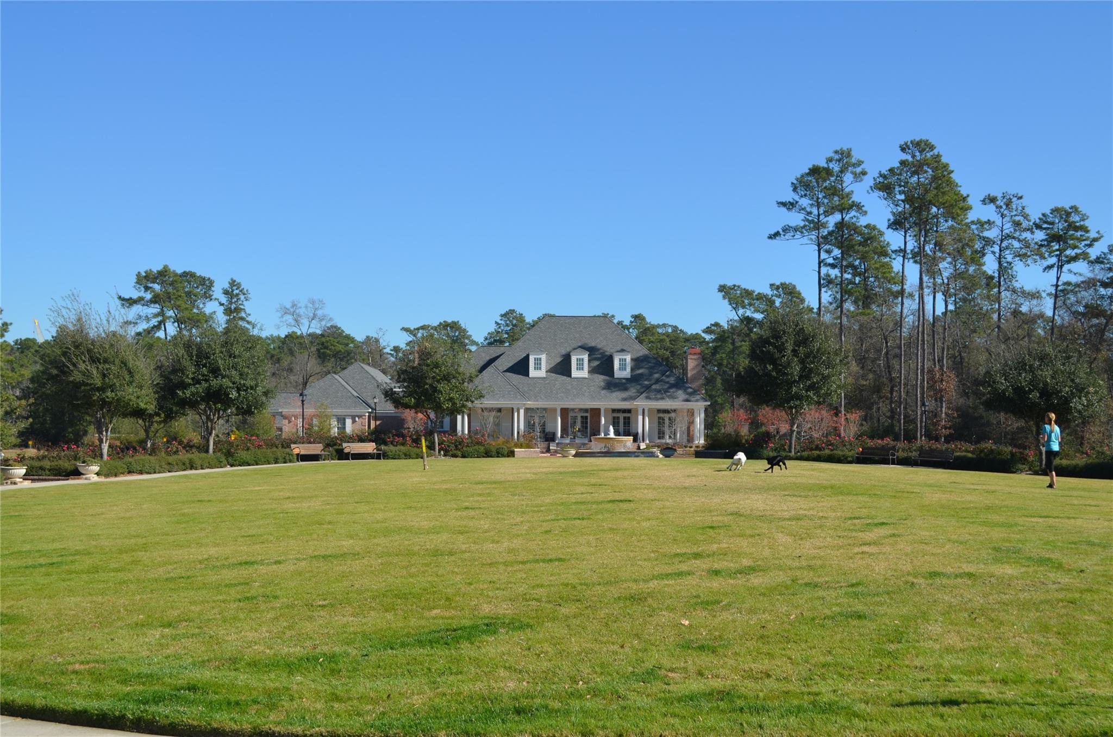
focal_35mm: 44
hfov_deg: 45.0
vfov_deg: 30.7
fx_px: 1342
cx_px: 556
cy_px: 368
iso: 100
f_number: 8
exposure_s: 1/250
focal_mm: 29
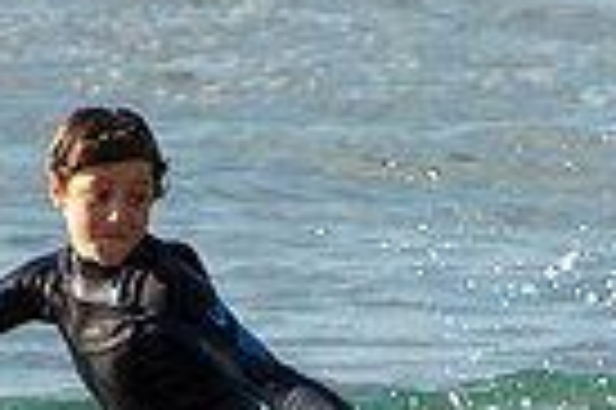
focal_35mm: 2543
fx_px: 43461
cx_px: 351
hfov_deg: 0.8
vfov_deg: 0.5
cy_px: 660
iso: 360
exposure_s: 1/1250
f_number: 5.6
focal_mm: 400
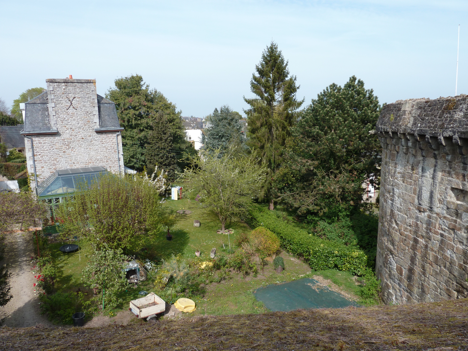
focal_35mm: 25
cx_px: 234
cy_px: 176
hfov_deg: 69.4
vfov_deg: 54.9
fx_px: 338
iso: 80
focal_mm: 4.1
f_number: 4
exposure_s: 1/400
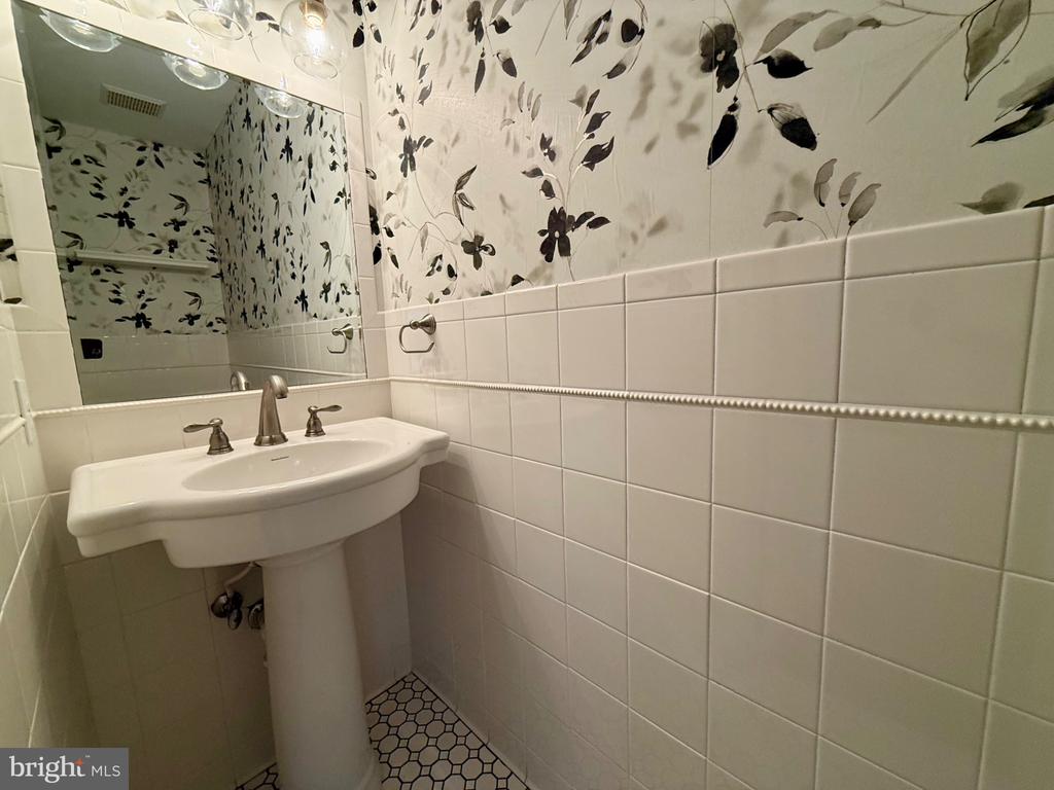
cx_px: 527
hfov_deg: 102.1
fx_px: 426
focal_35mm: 14
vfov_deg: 85.7
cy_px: 395
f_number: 2.2
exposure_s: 1/60
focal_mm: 2.22
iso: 200
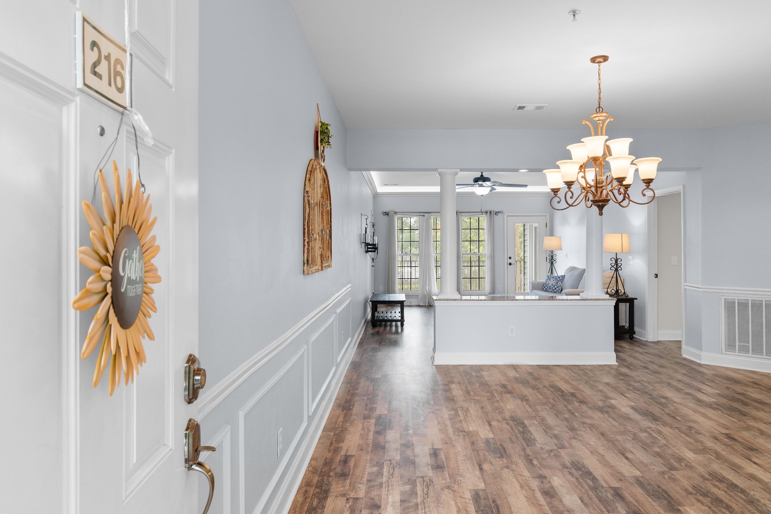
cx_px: 400
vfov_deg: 55.1
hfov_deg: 76.1
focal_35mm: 23
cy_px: 238
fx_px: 493
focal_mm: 11.5
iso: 100
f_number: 4.8
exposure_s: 1/4
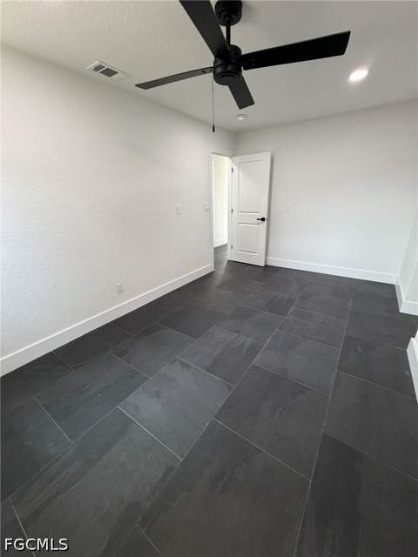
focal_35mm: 14
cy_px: 278
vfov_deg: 102.1
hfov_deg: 85.7
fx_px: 225
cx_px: 209
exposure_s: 1/120
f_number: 2.2
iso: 250
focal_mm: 2.22
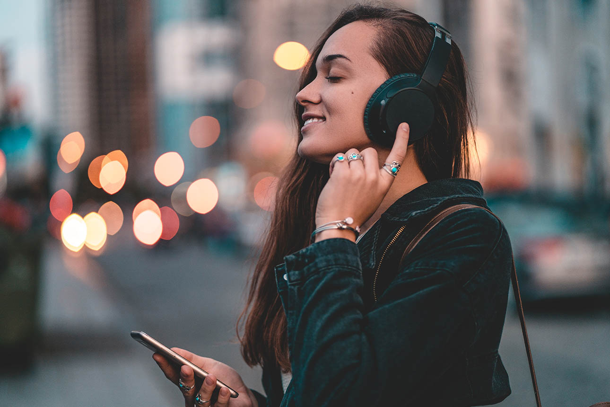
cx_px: 305
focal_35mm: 85
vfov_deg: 16.1
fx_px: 1440
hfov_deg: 23.9
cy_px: 204
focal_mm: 85
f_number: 1.8
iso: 400
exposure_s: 1/200
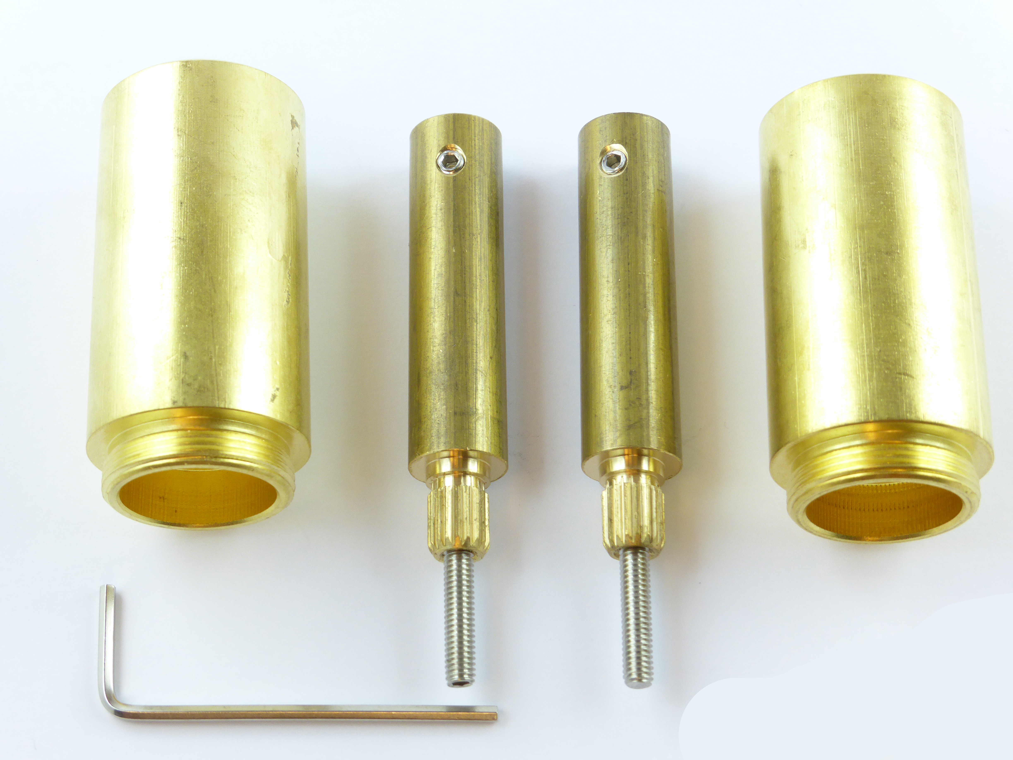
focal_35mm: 62
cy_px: 380
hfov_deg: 31.2
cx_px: 506
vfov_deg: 23.7
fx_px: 1814
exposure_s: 1/50
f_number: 5.6
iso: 200
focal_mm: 11
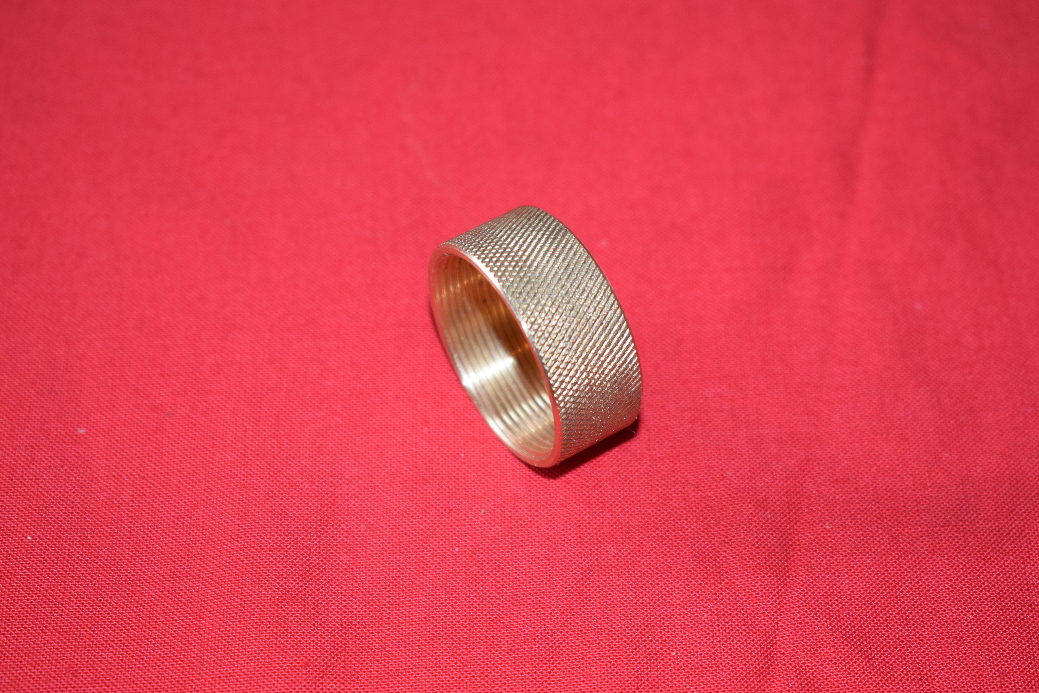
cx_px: 520
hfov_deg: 24.6
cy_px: 346
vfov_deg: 16.6
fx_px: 2382
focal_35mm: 82
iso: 800
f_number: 5.6
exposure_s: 1/60
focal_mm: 55
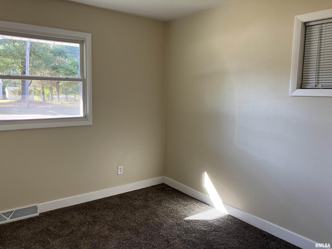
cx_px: 166
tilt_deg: -5.3
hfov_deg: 63.4
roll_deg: -0.8
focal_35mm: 28
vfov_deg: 49.7
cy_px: 124
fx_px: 269
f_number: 1.8
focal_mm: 3.99
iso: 64
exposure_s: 1/60
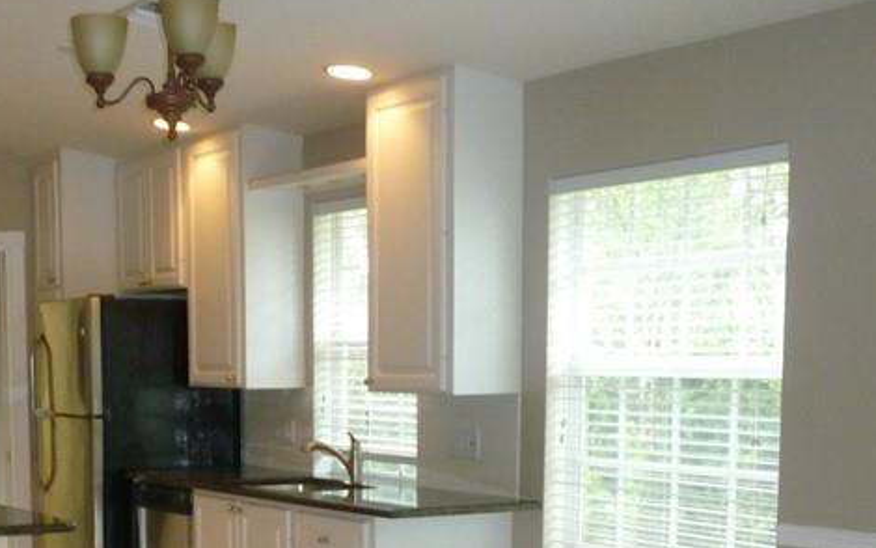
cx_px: 276
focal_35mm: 67
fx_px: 1600
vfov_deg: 18.6
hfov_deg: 30.3
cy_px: 630
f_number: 3.3
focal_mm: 5.2
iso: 320
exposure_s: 1/30
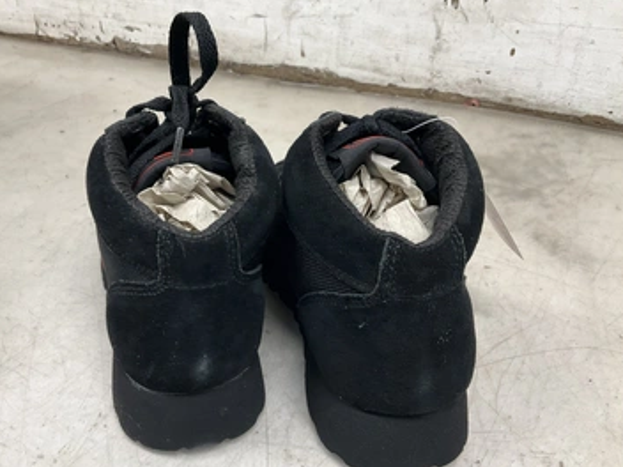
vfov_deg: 42.9
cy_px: 248
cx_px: 281
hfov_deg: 55.3
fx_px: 594
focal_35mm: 33
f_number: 1.8
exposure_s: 1/120
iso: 64
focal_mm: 3
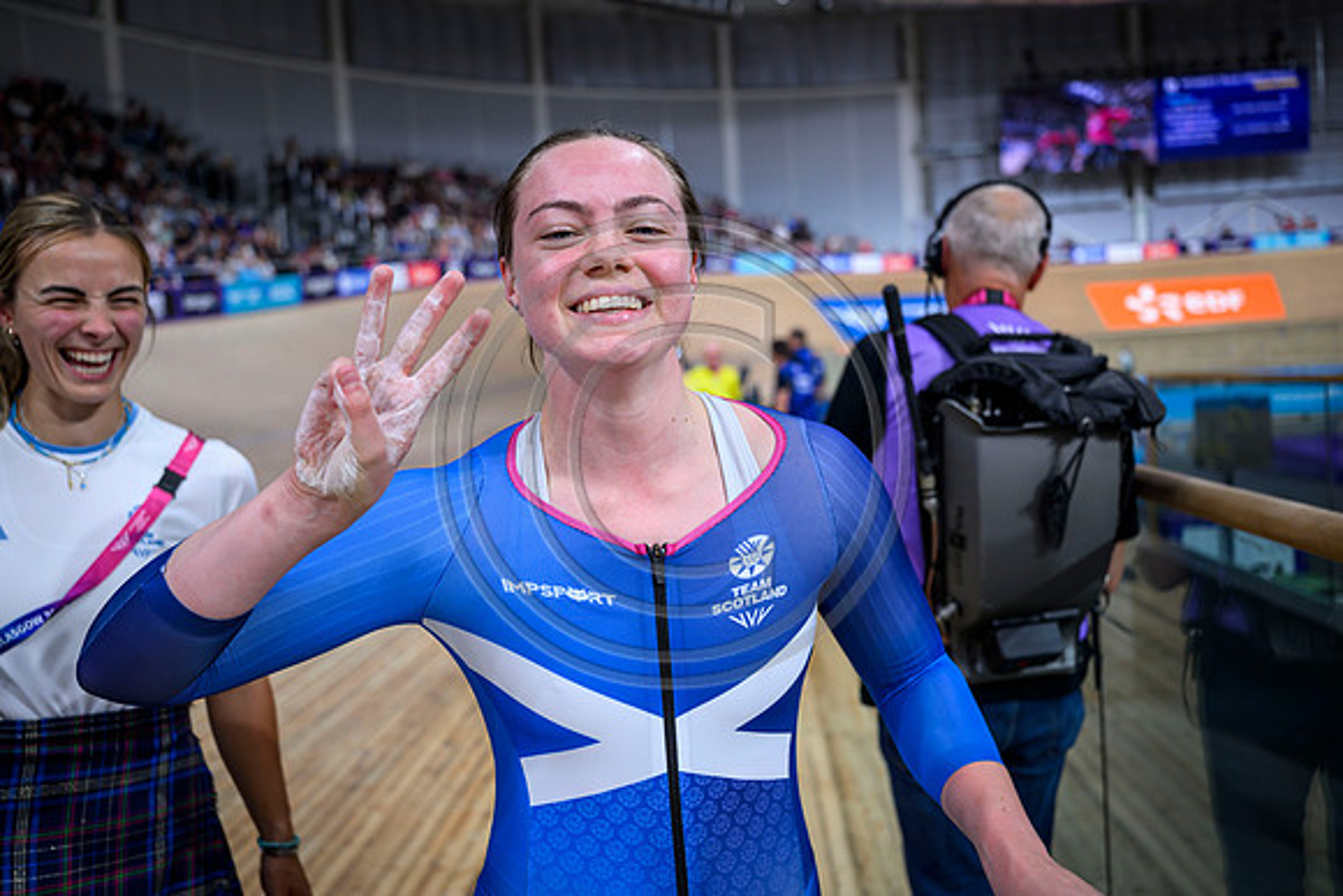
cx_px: 672
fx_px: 1138
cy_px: 448
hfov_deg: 61.1
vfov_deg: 43.0
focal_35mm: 30
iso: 500
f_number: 2.8
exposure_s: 1/500
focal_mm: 30.5
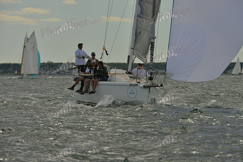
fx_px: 2228
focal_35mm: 330
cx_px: 122
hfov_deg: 6.2
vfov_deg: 4.2
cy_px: 81
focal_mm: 330
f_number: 10
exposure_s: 1/1250
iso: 400
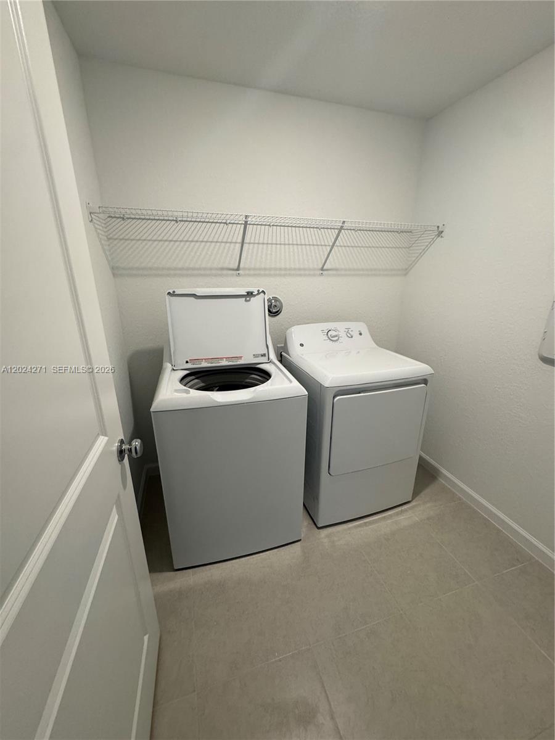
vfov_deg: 102.1
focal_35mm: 14
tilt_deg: -18.8
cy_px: 370
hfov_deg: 85.7
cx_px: 278
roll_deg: -1.9
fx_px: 299
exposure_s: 1/120
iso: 320
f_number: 2.2
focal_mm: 2.22
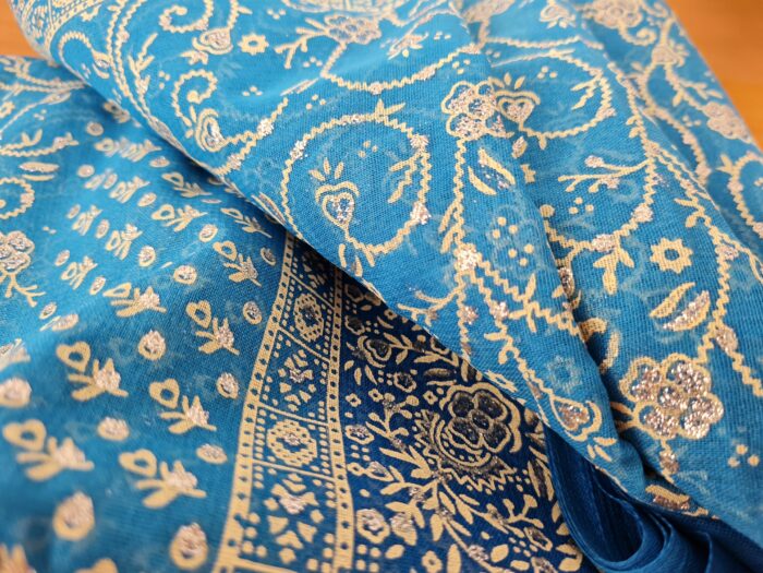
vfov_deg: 53.1
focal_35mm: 26
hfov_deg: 67.3
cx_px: 382
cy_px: 286
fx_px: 573
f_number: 1.8
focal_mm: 5.4
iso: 125
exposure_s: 1/120
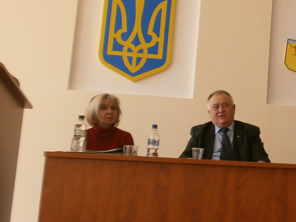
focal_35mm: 80
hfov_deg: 22.5
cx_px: 353
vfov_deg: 18.4
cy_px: 76
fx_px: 684
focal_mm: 5.8
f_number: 3.1
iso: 100
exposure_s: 1/125
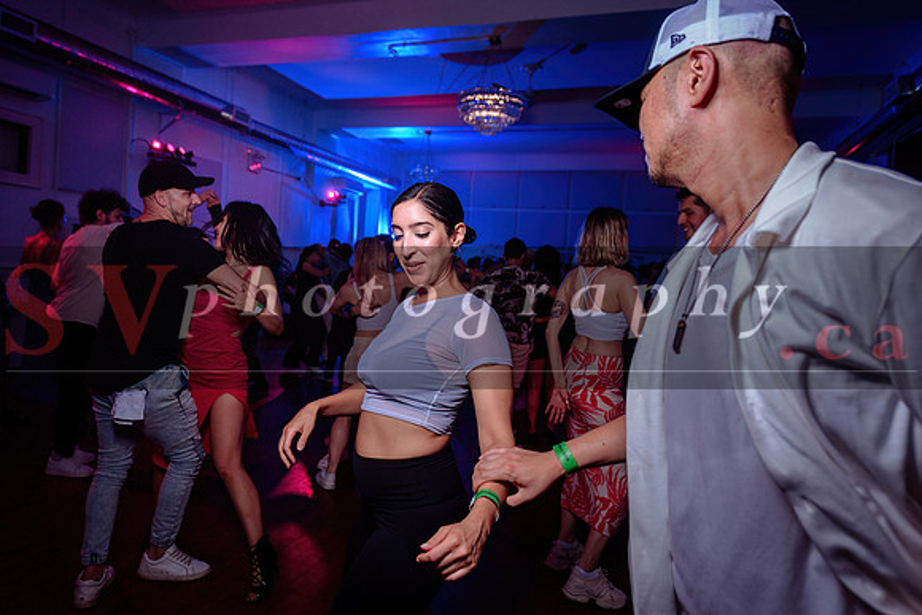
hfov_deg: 70.8
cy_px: 291
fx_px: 649
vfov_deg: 50.7
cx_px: 436
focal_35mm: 25
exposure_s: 1/60
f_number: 3.5
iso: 800
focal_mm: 24
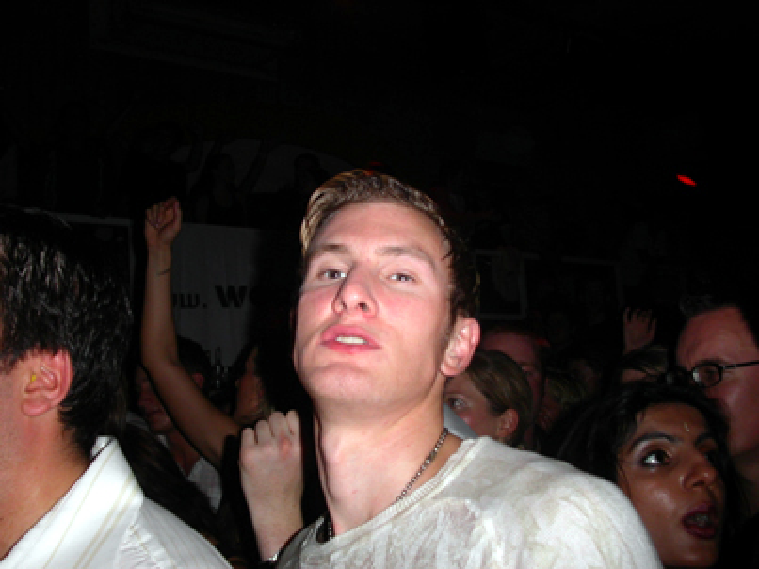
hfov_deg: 49.0
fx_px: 833
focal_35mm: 38
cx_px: 380
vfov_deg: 37.7
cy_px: 284
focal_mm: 7.8
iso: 100
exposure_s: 1/30
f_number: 2.8
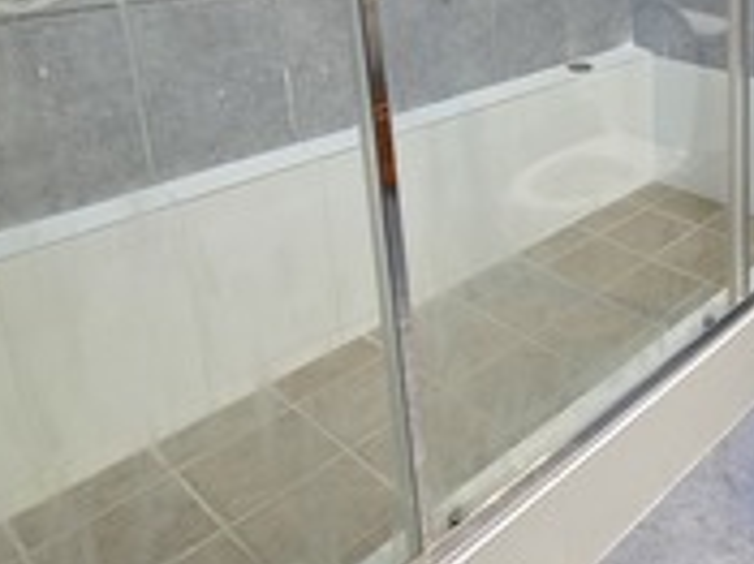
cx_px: 786
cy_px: 28
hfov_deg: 44.2
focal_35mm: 34
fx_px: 740
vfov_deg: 38.1
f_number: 1.9
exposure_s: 1/50
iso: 400
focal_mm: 2.2
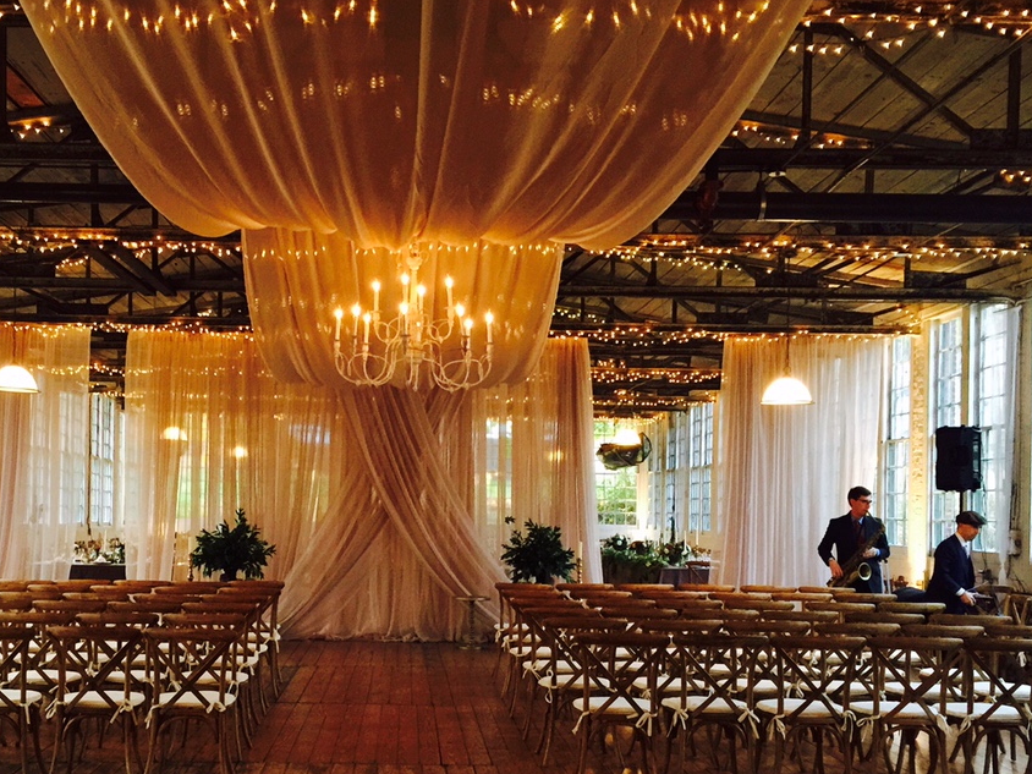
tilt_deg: -0.2
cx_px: 380
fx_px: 1312
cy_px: 517
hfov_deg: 42.6
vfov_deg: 32.6
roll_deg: -0.6
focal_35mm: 44
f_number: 2.2
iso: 125
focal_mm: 4.15
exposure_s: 1/15
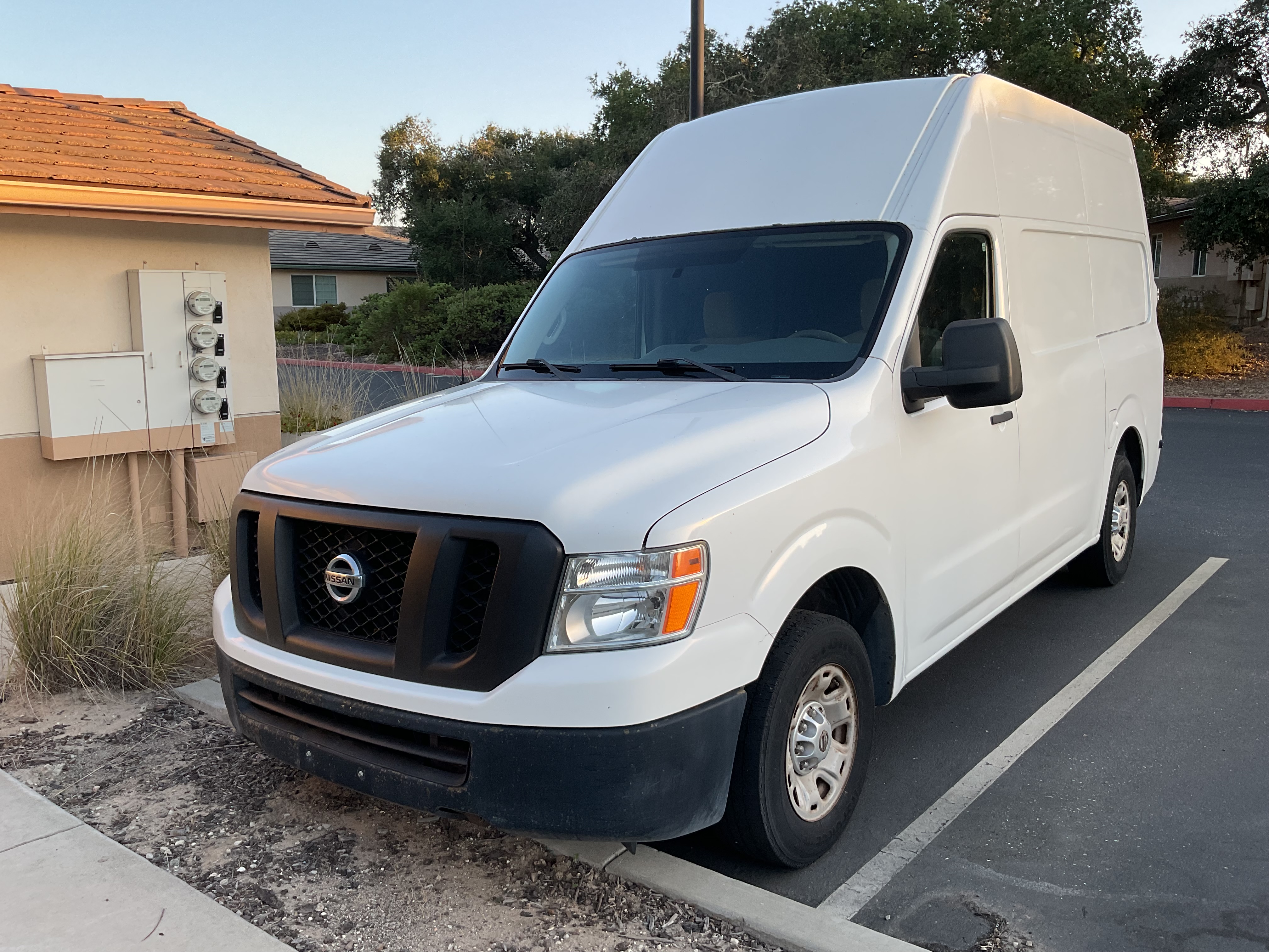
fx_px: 1063
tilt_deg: -10.9
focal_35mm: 29
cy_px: 476
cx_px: 634
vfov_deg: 48.2
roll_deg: +0.2
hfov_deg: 61.7
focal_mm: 3
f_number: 1.8
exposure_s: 1/232
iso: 16
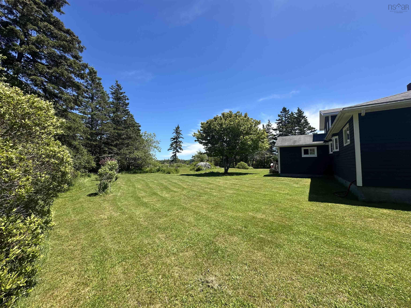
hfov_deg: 102.1
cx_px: 206
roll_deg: -0.1
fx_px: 166
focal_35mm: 14
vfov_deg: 85.7
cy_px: 154
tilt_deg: +3.7
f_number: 2.2
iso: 40
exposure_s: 1/1289
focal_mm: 2.22
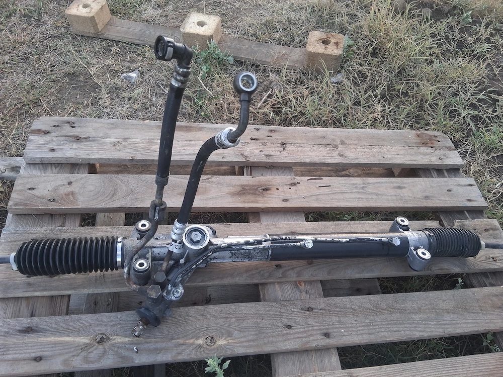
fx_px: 378
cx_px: 252
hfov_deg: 67.3
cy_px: 188
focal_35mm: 26
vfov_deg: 53.1
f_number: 1.8
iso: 125
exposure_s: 1/100
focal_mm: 3.98
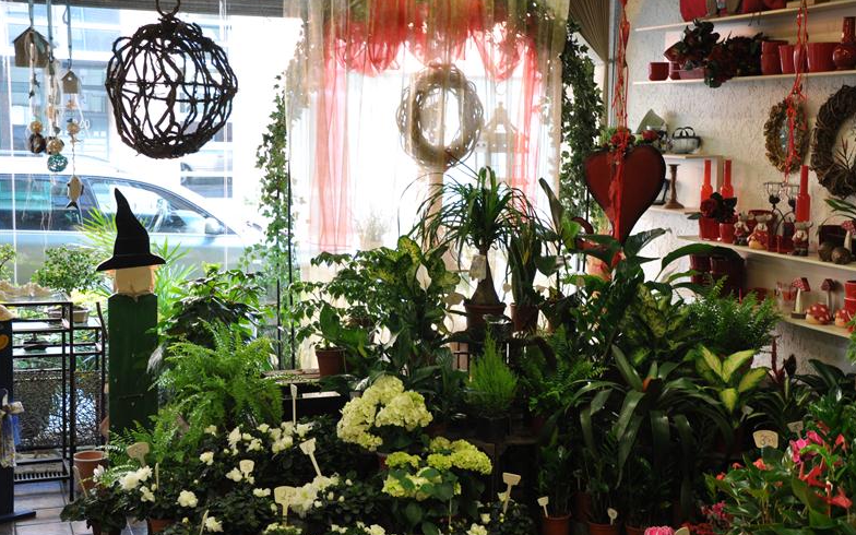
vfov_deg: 23.8
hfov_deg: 37.2
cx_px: 433
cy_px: 280
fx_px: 1272
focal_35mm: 55
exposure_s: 1/25
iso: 400
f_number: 5
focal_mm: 35
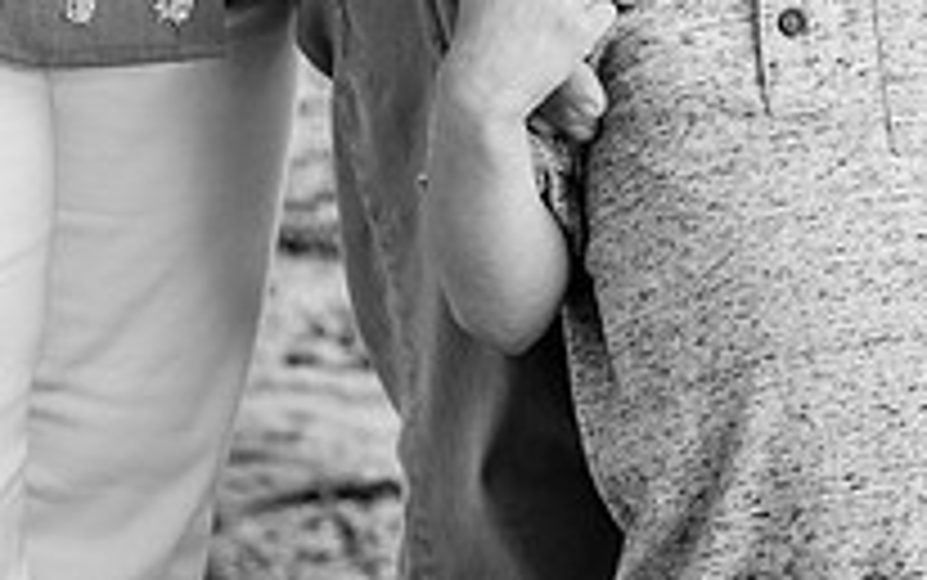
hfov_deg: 8.6
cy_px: -281
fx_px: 6168
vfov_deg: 5.3
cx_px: 909
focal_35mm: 244
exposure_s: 1/320
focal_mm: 85
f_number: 5.6
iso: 500
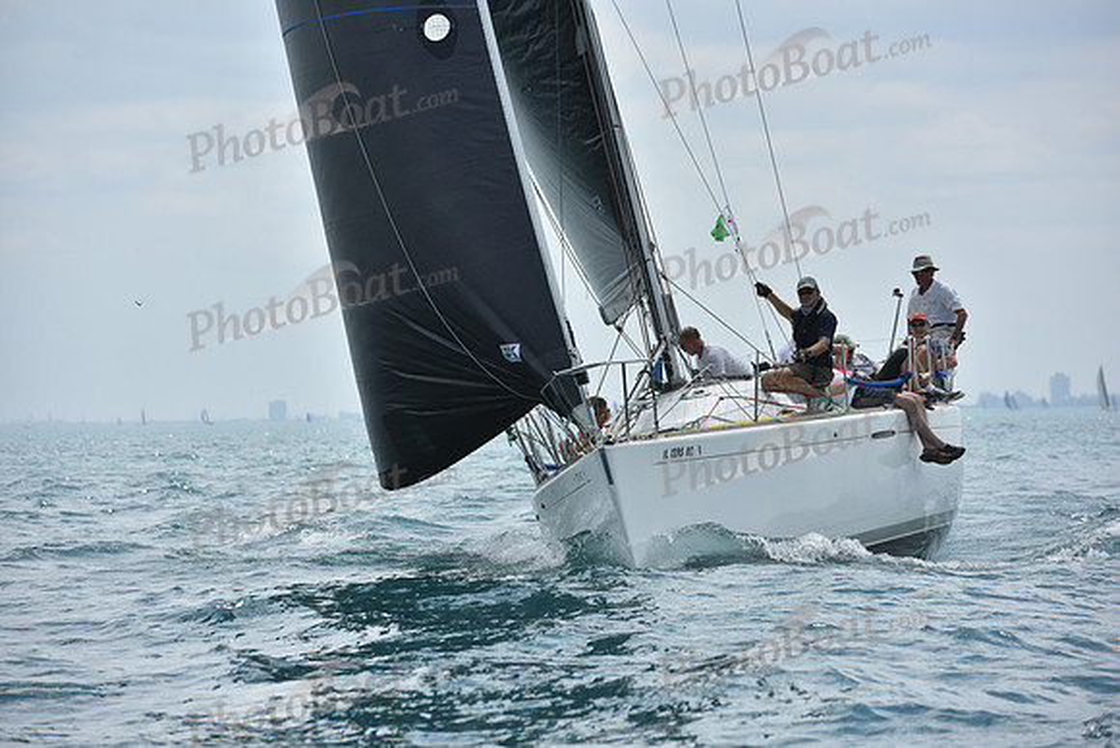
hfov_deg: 10.3
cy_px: 374
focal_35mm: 200
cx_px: 560
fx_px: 6223
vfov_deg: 6.9
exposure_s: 1/1250
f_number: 8
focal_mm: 200
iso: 250
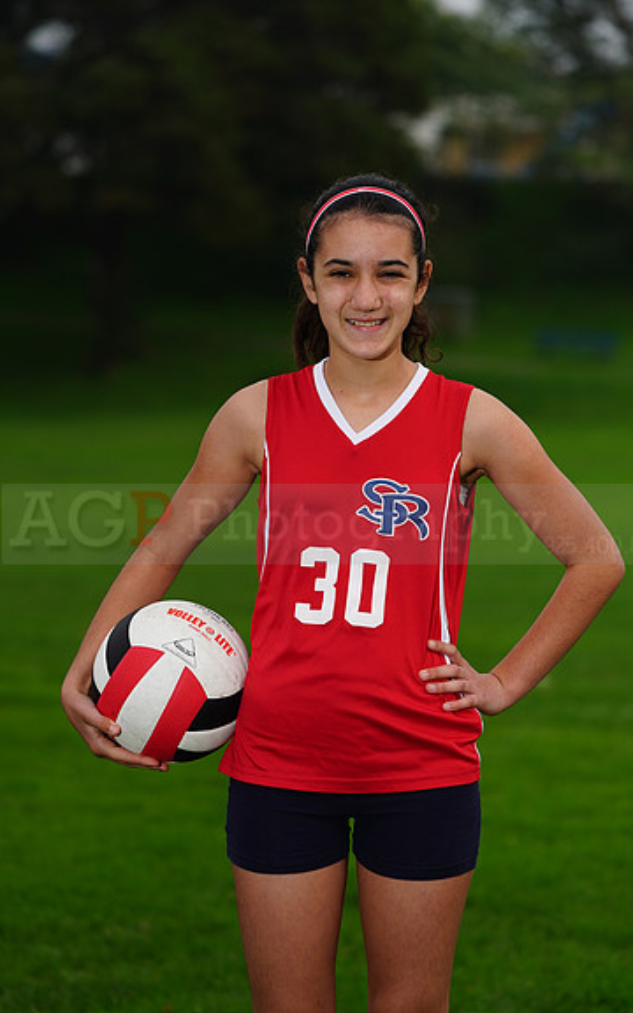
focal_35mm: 158
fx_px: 4361
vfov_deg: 13.2
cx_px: 316
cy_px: 508
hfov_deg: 8.3
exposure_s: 1/250
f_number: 5
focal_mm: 154
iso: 200
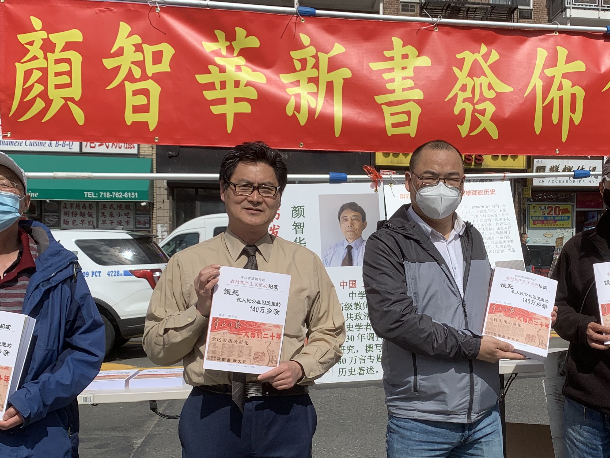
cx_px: 401
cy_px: 296
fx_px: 811
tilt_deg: +1.8
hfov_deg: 40.8
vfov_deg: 31.3
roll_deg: -1.4
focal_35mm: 46
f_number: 1.8
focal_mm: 4.25
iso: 25
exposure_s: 1/4098
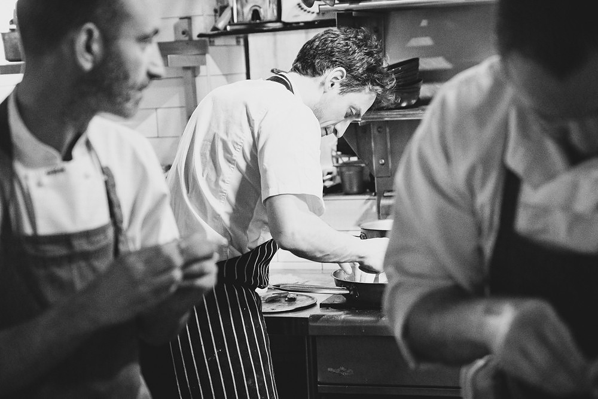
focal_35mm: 68
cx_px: 299
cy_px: 200
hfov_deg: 29.7
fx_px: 1130
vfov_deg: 20.0
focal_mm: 68
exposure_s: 1/160
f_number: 3.2
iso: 20000
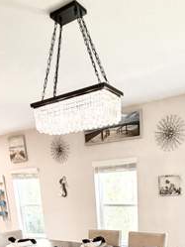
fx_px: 256
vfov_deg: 42.2
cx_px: 132
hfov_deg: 38.9
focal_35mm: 36
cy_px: 262
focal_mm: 2.22
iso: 250
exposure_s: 1/60
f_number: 2.2
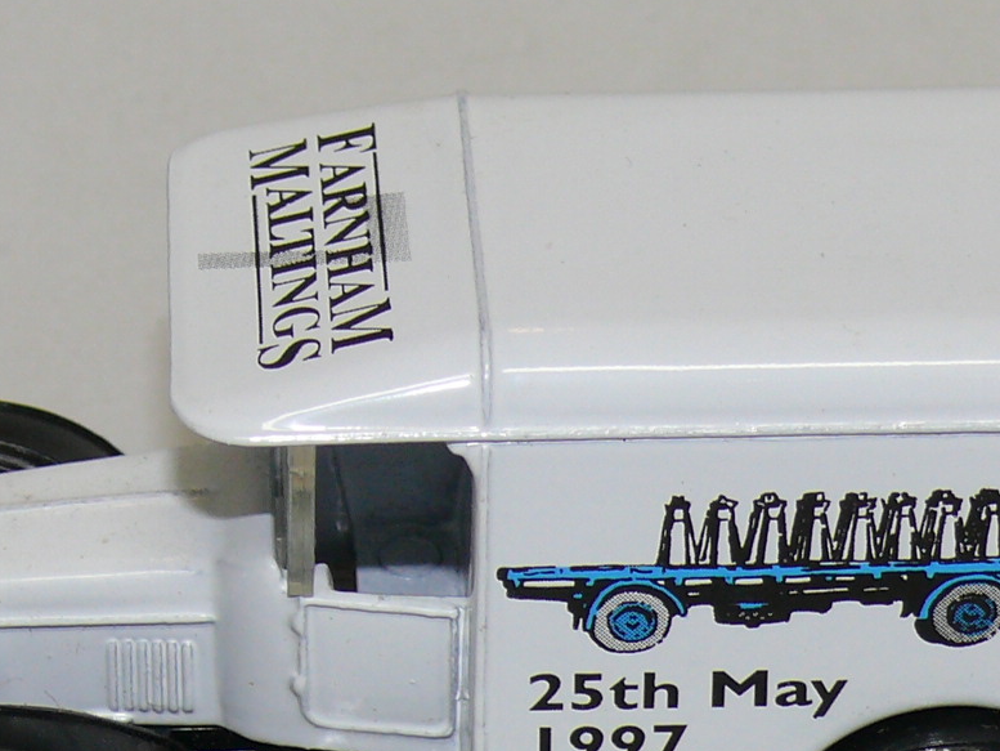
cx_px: 526
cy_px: 426
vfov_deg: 7.1
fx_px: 6067
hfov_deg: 9.4
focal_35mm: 210
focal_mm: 13.3
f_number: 4
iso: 100
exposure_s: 1/30
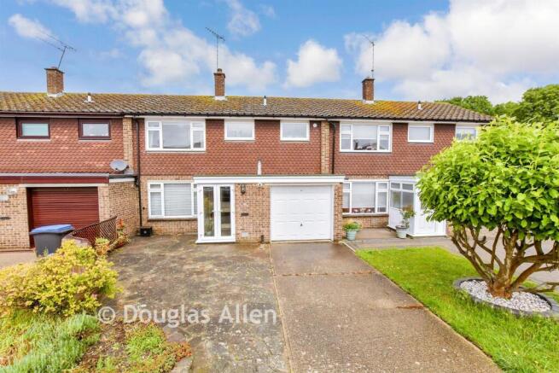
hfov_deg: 100.4
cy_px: 186
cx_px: 280
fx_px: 233
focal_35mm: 15
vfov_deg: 77.4
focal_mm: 10
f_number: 8
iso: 320
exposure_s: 1/1000
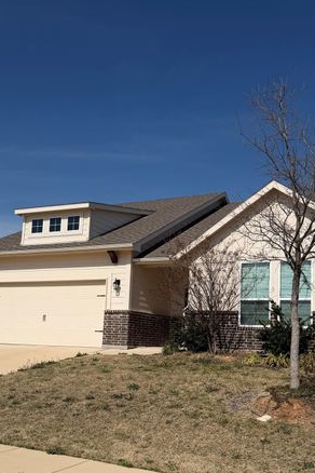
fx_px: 499
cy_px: 288
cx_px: 167
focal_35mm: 38
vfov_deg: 50.3
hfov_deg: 35.0
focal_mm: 6.76
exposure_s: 1/11905
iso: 80
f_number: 1.78
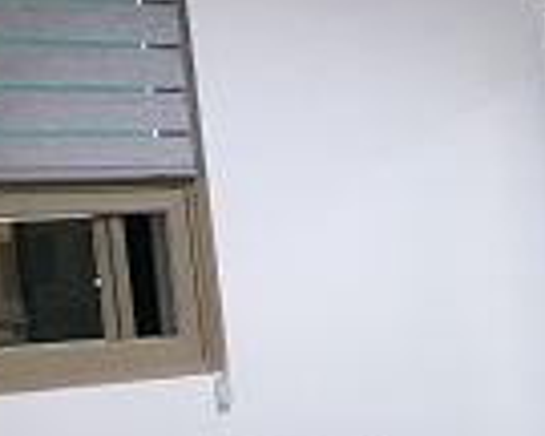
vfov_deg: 14.9
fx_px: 1629
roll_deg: +3.8
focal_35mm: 101
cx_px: 949
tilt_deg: -8.3
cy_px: 450
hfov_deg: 16.3
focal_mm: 3.99
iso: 40
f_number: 1.8
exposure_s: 1/30
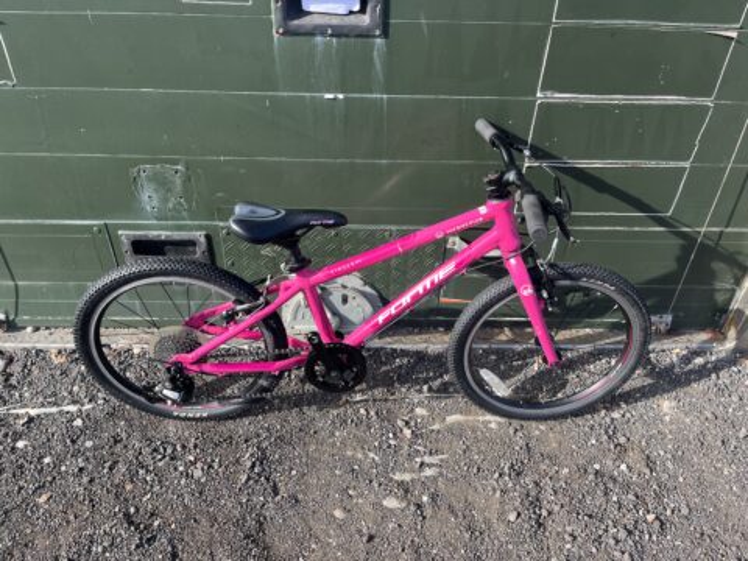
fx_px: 562
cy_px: 280
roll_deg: +1.2
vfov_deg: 53.1
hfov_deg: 67.3
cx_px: 374
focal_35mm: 26
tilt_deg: -30.6
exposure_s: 1/906
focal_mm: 5.1
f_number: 1.6
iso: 50
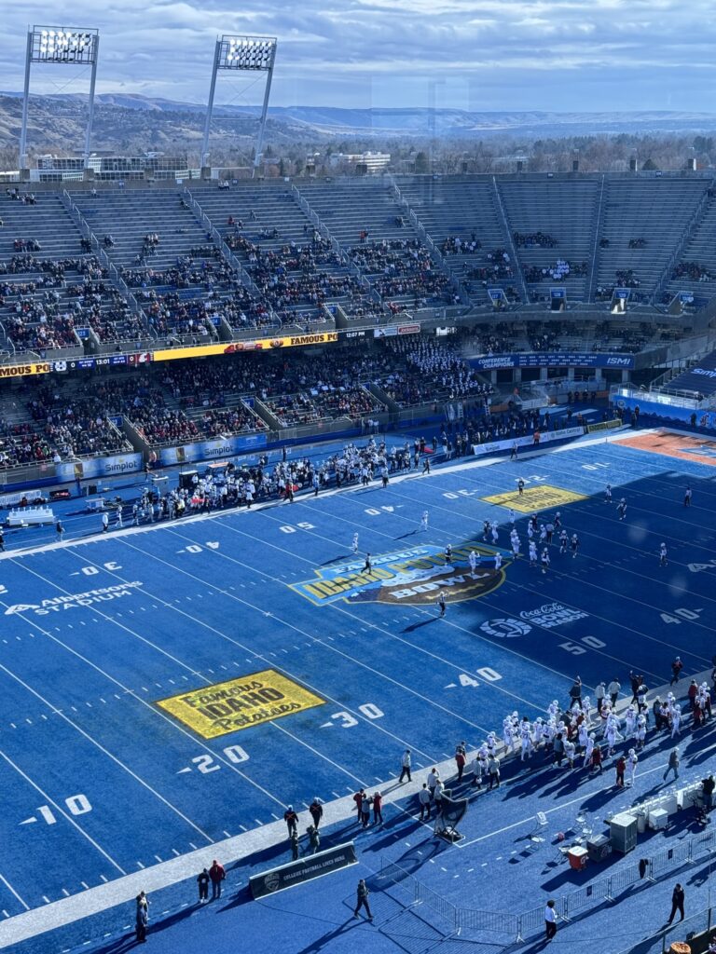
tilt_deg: -14.3
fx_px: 1324
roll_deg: +0.6
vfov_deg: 39.7
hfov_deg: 30.3
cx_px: 358
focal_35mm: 48
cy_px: 477
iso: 64
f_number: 1.78
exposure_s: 1/470
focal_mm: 6.76
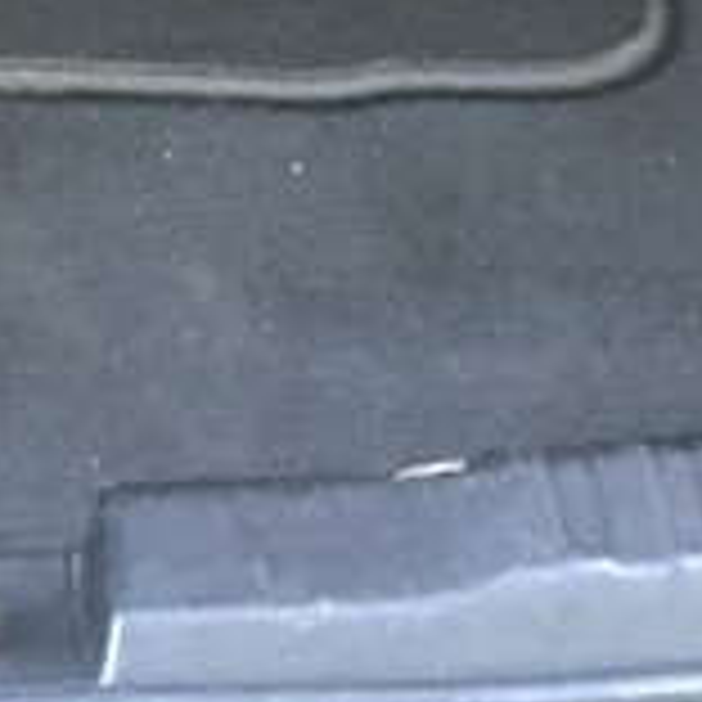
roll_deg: -0.6
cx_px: -117
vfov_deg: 9.7
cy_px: -670
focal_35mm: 168
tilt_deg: -33.4
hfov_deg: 10.3
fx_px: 3855
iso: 200
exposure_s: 1/24
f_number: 2.2
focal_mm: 4.15
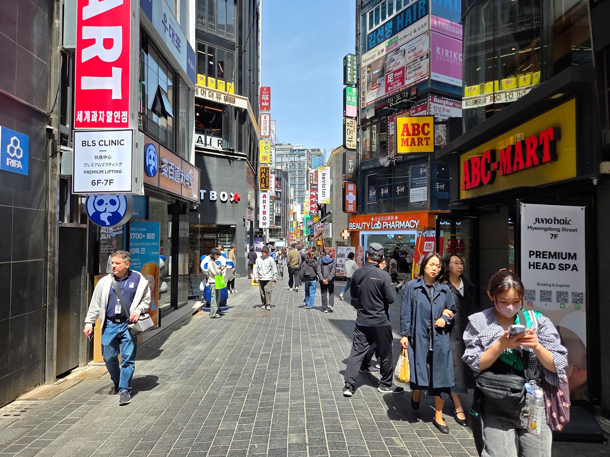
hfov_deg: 73.9
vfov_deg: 58.9
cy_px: 228
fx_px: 405
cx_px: 305
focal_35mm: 23
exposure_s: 1/2866
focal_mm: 5.4
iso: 80
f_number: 1.8
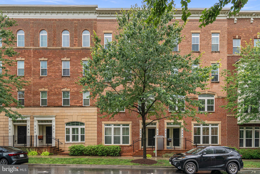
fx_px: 137
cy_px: 87
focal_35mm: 19
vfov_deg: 64.6
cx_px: 130
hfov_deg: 86.9
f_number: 8
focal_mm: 19
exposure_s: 1/320
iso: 200
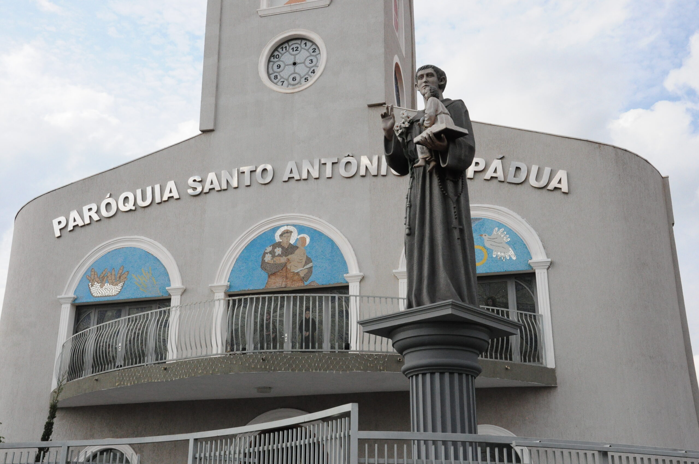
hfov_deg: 46.5
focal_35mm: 42
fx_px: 814
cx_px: 350
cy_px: 232
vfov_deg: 31.8
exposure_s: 1/1250
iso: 1600
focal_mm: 28
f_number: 11
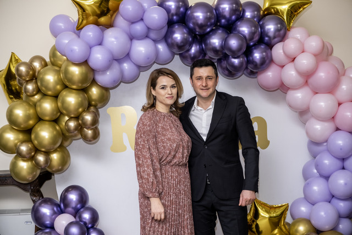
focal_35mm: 83
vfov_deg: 16.5
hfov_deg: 24.5
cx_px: 176
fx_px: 812
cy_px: 118
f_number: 2.8
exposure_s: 1/160
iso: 1250
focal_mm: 55
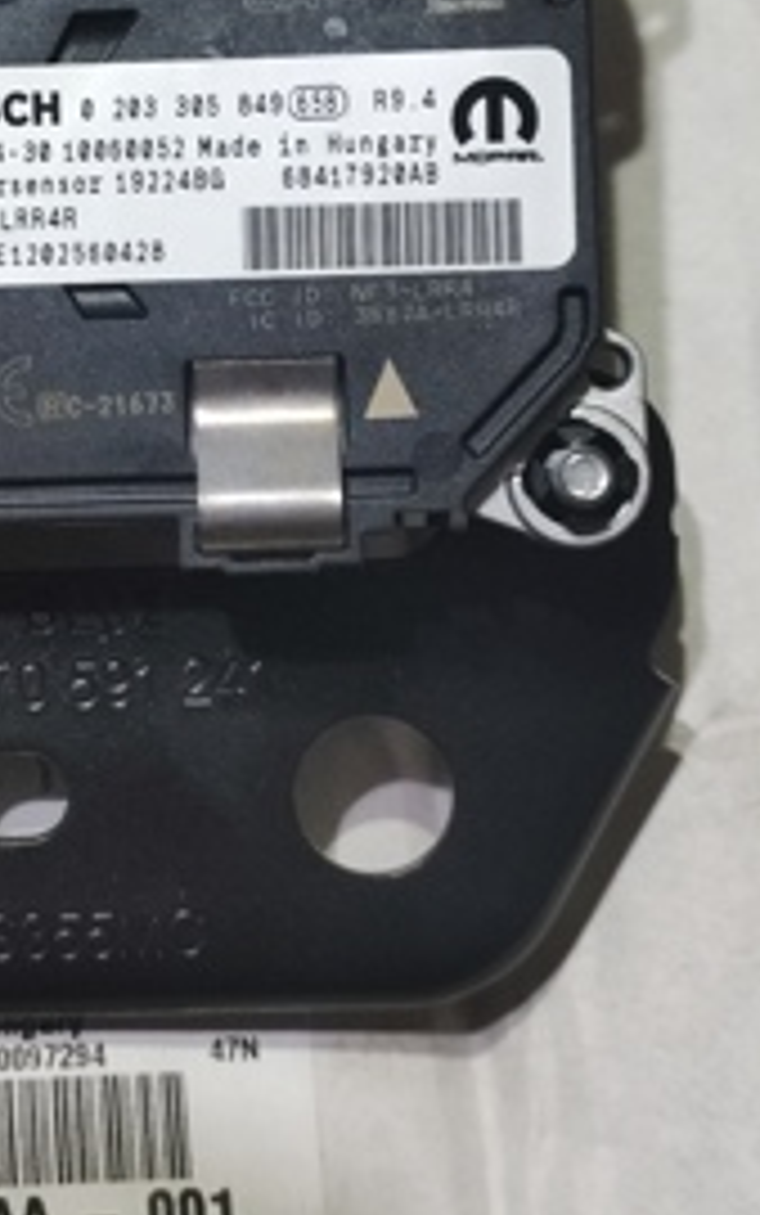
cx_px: 61
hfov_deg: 36.7
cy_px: 360
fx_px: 1059
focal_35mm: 32
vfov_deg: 57.6
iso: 1332
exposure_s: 1/33
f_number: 1.79
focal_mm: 4.74
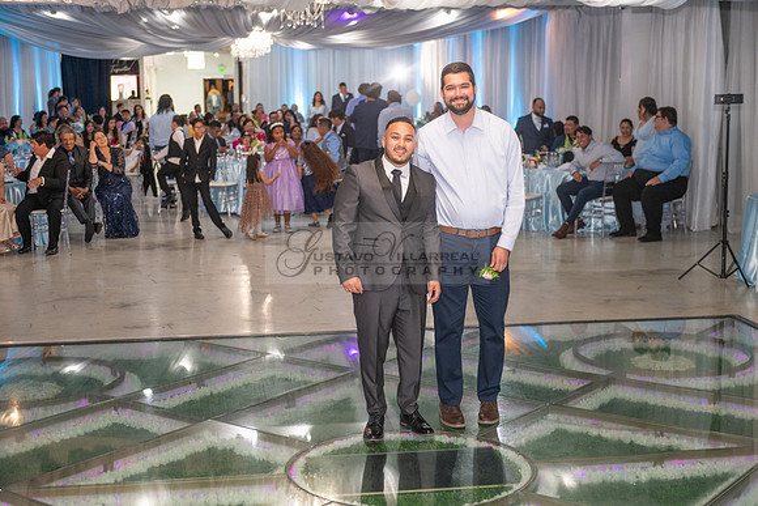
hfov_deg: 36.2
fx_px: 1158
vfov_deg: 24.6
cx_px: 379
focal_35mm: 55
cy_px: 253
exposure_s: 1/160
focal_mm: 55
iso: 1000
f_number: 3.2
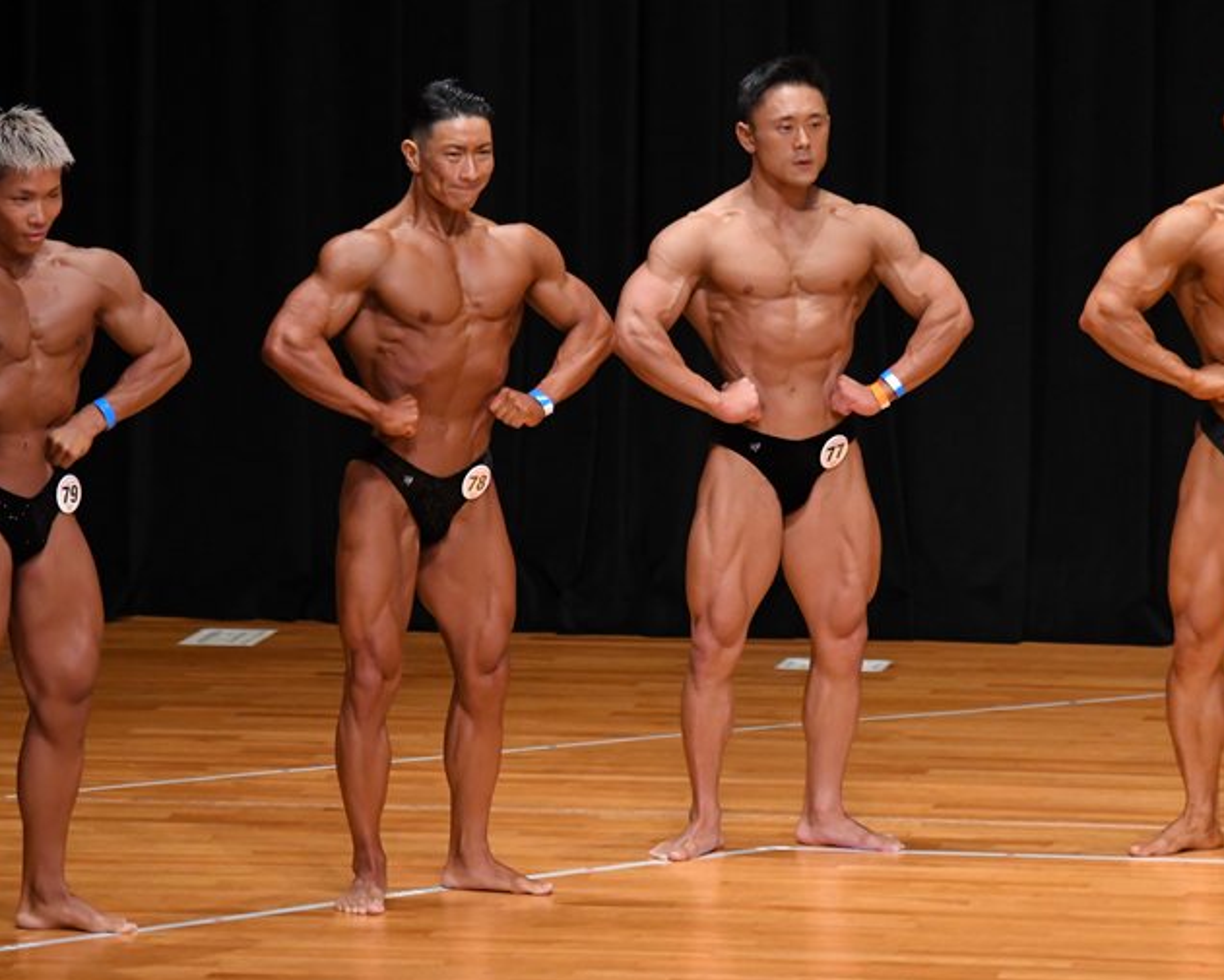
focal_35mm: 311
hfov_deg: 6.2
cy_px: 497
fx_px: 11268
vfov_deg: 5.0
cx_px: 501
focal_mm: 180
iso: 4000
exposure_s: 1/400
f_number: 5.6
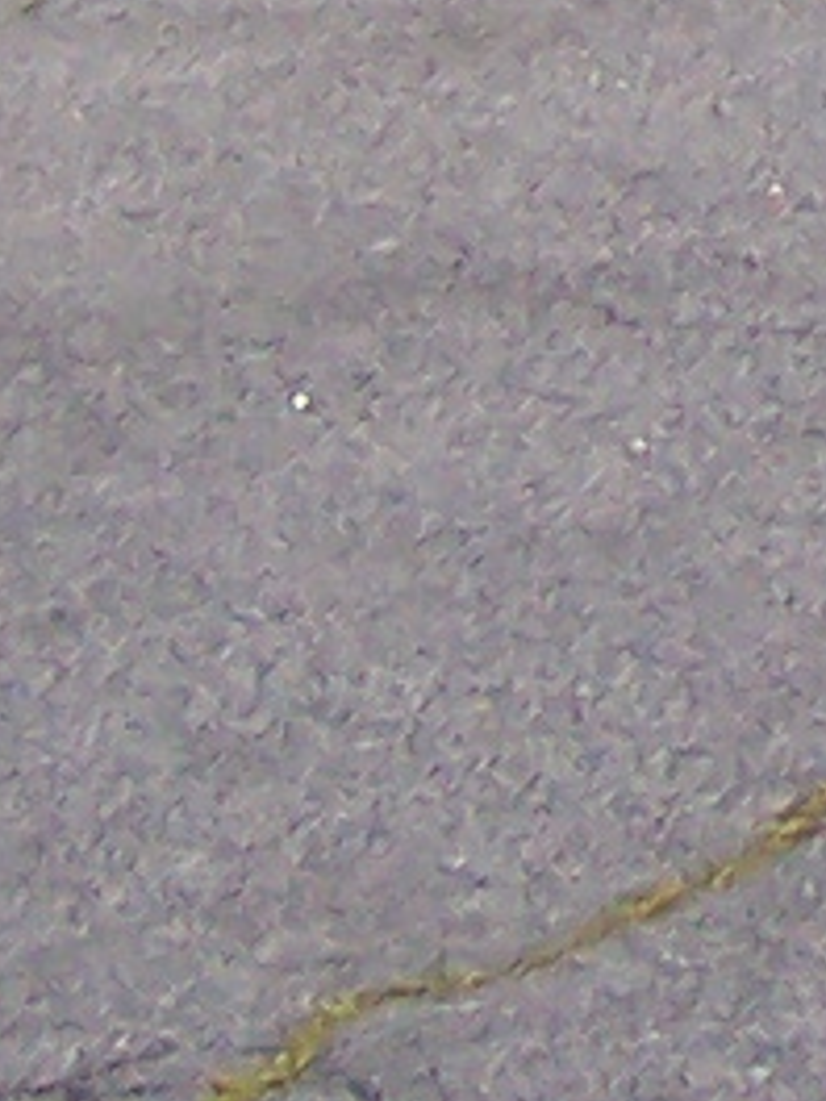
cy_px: -1622
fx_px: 9067
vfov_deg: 6.6
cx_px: 2486
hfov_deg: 5.0
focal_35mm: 285
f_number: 5.6
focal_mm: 5.6
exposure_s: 1/500
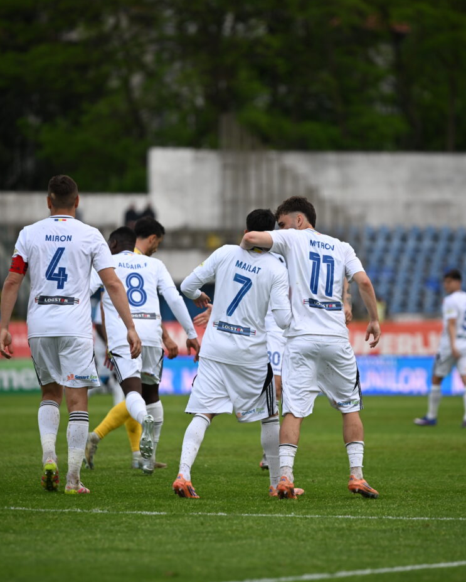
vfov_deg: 6.8
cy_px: 291
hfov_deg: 5.5
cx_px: 243
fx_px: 4876
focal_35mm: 283
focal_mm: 200
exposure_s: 1/2000
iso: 320
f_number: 2.8
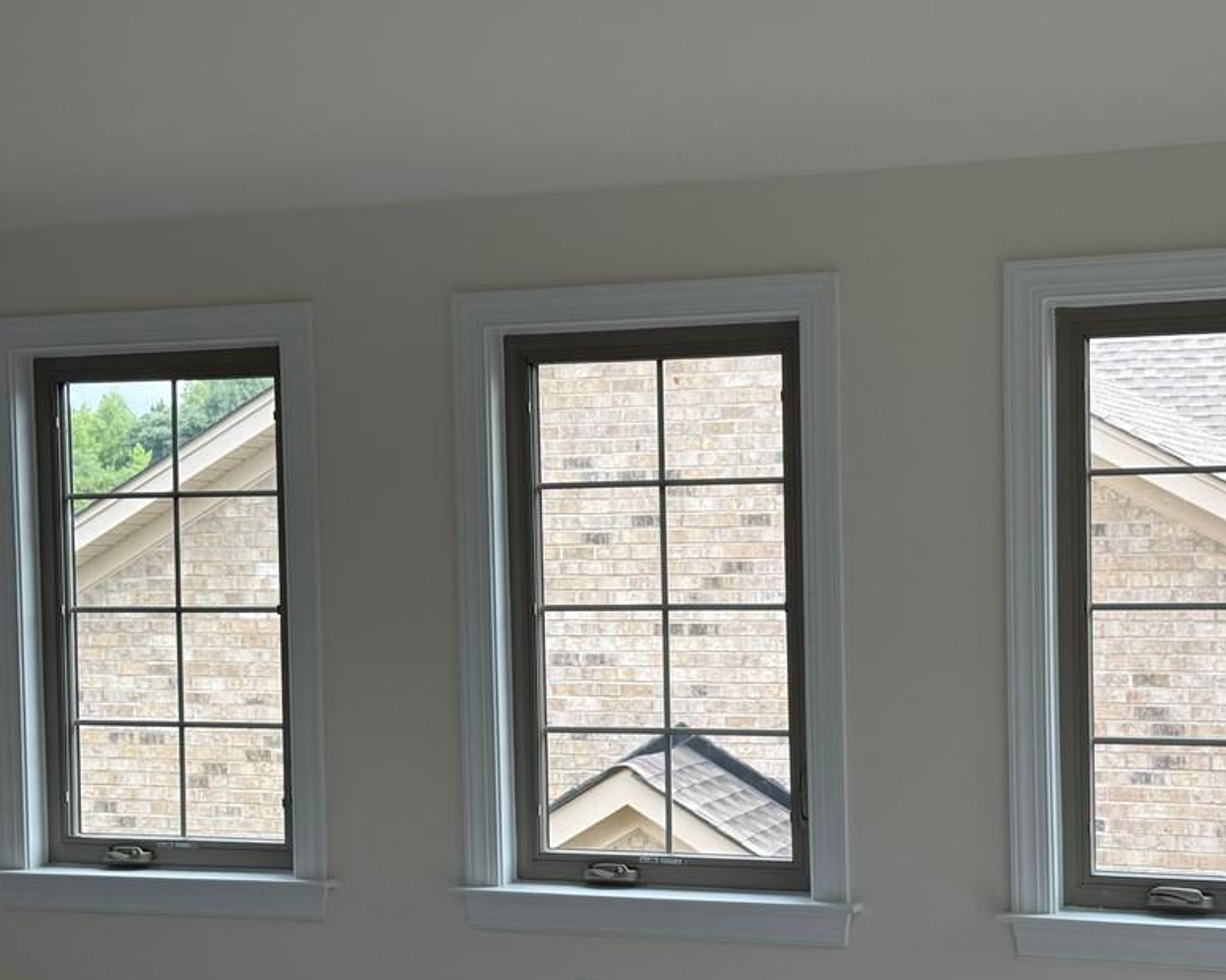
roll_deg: +0.8
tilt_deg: -1.3
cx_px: 651
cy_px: 572
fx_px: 2249
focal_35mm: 62
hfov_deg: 30.5
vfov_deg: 24.6
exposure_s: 1/425
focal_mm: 6.76
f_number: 1.78
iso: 64
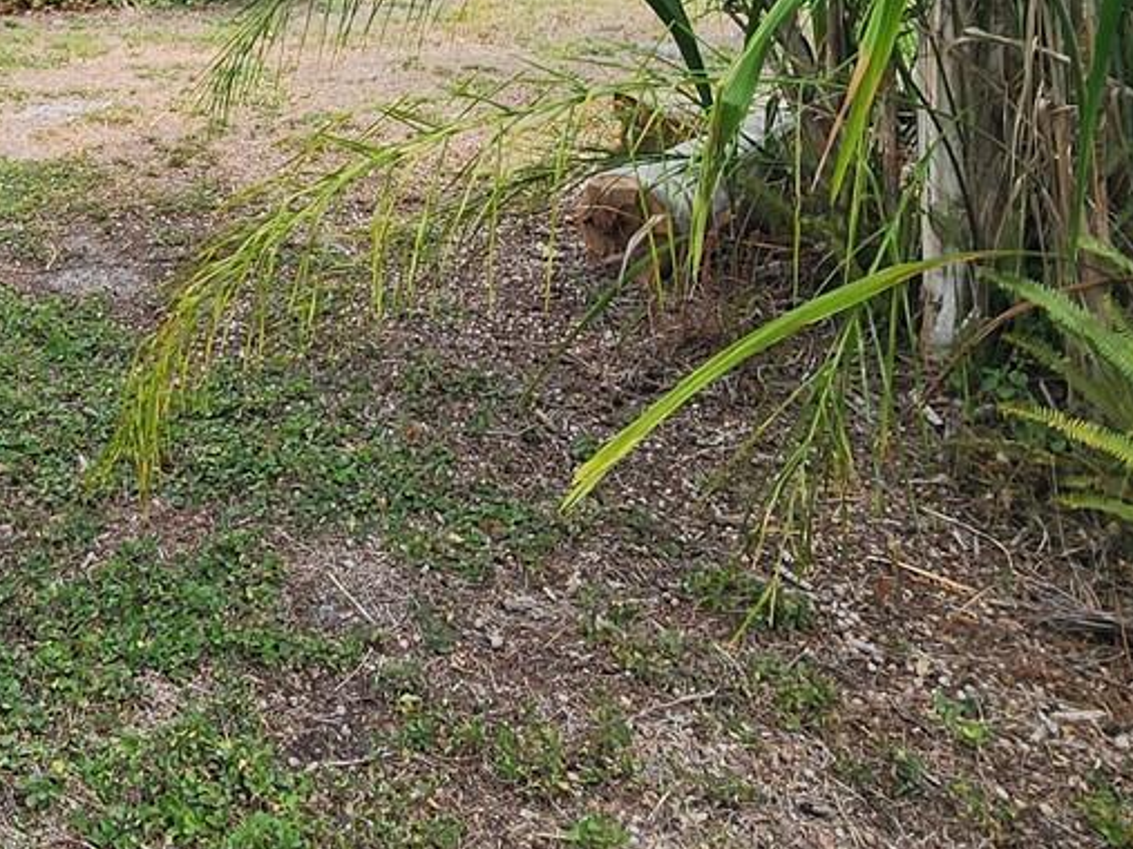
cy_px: -127
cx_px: 121
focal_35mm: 41
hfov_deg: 42.2
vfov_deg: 30.6
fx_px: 1342
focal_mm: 2.2
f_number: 2.2
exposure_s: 1/621
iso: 50
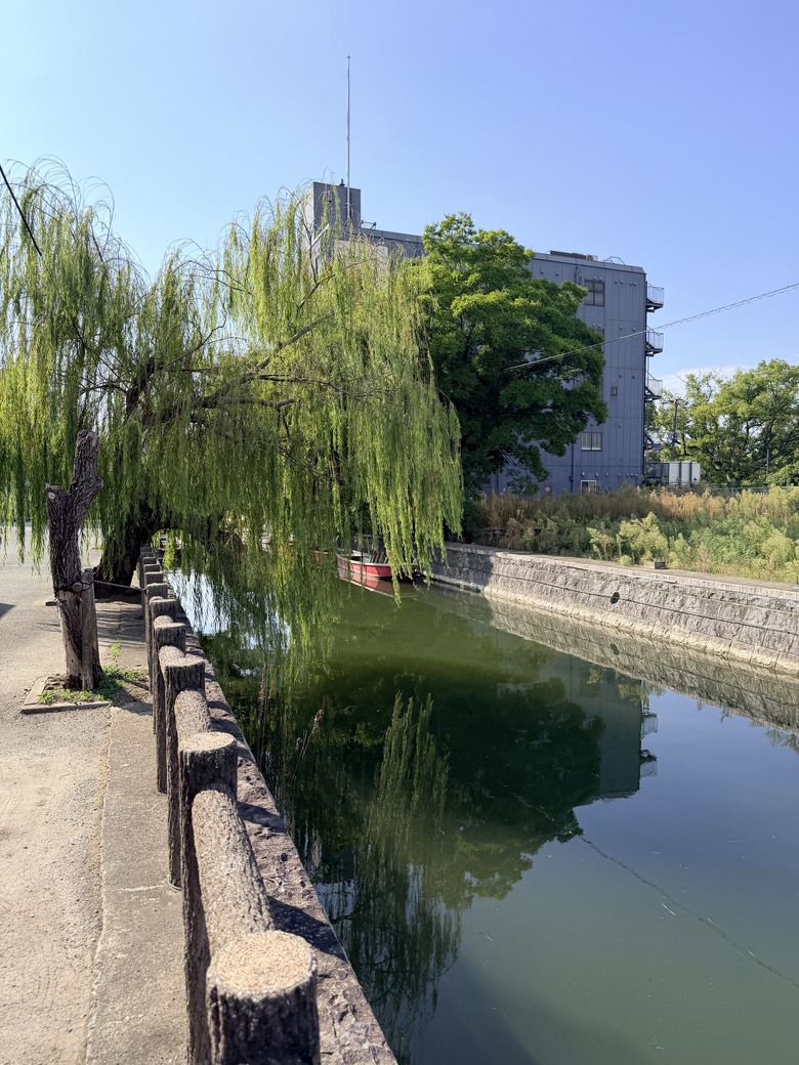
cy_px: 532
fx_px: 739
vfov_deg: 71.6
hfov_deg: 56.8
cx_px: 400
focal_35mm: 24
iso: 100
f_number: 1.78
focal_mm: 6.76
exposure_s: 1/3759
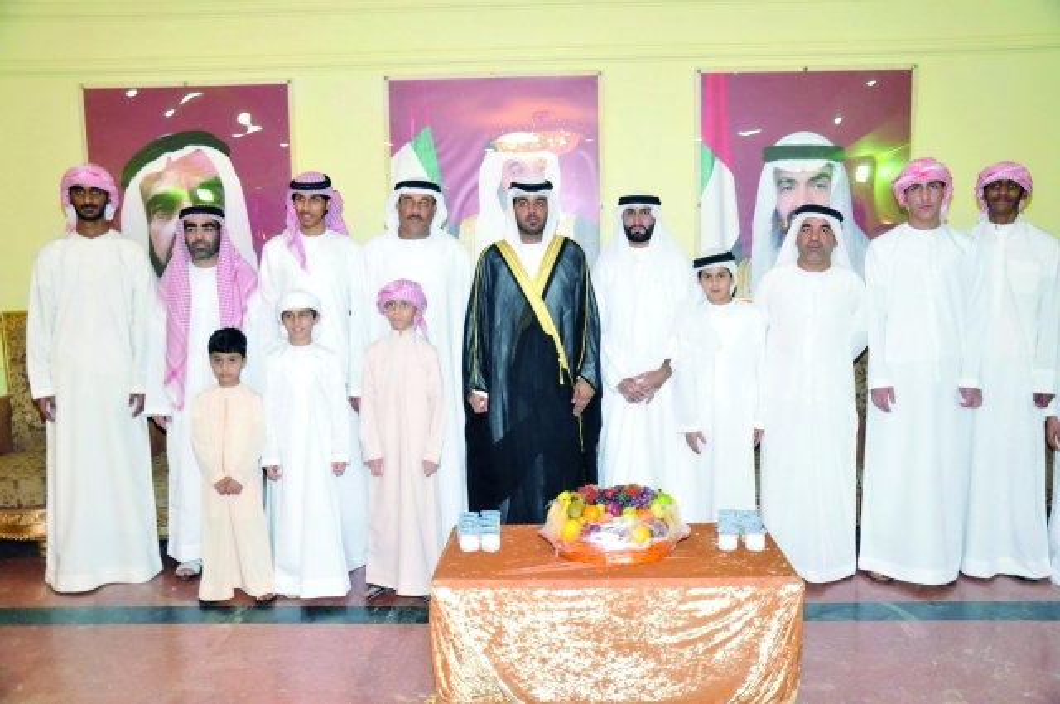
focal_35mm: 32
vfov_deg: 41.6
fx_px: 926
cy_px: 352
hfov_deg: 59.6
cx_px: 530
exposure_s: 1/60
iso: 1600
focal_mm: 21
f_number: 4.5
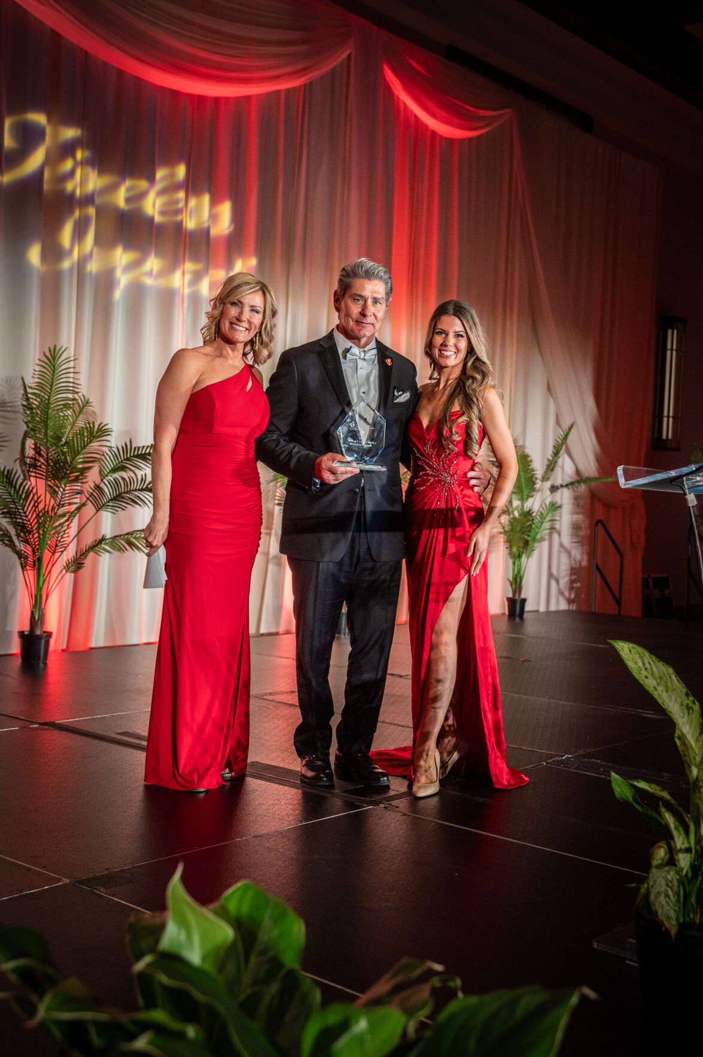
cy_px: 528
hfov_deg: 34.2
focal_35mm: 39
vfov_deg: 49.6
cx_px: 352
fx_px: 1144
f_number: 4
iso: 800
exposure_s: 1/80
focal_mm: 39
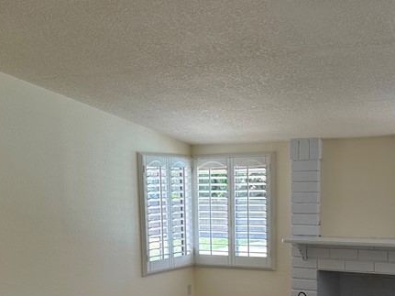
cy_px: 279
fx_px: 650
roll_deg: +0.8
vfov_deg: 24.7
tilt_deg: -8.7
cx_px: 221
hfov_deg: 33.8
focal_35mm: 57
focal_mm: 6.86
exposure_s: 1/407
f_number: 1.78
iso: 80
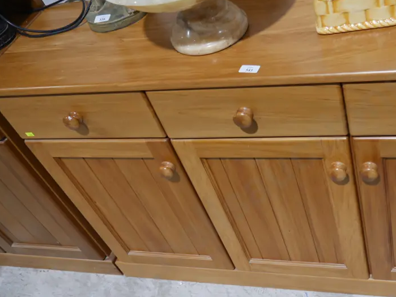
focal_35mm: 41
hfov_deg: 44.6
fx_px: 469
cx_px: 284
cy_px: 170
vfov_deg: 35.1
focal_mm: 14
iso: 320
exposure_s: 1/60
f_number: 3.5
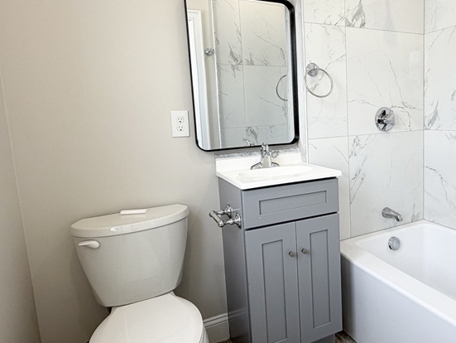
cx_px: 303
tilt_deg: -7.4
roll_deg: +2.4
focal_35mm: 26
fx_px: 343
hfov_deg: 65.5
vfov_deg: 53.0
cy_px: 156
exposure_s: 1/121
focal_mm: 2.22
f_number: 2.2
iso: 64
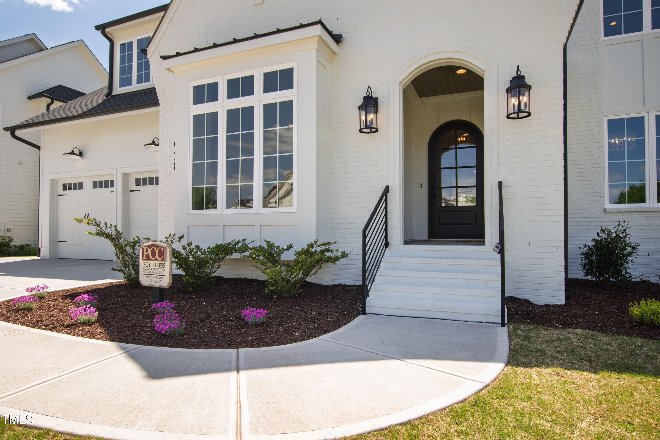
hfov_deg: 81.2
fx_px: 385
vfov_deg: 59.5
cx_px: 330
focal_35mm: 21
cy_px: 220
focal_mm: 14
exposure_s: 1/160
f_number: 9
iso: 200
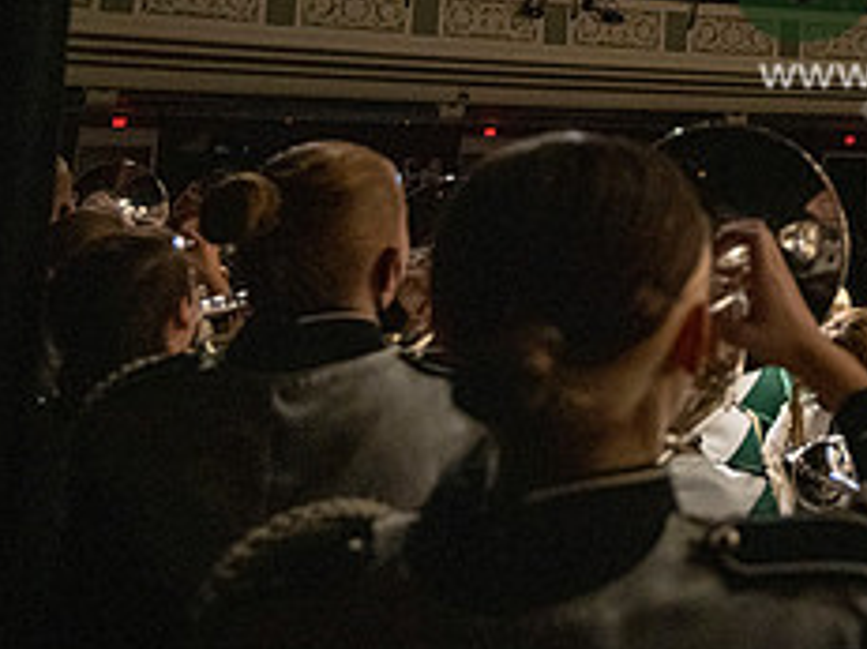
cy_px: -58
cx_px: 1017
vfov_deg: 23.7
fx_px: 1452
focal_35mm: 58
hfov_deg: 29.1
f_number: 4
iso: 6400
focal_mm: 24
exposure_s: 1/250
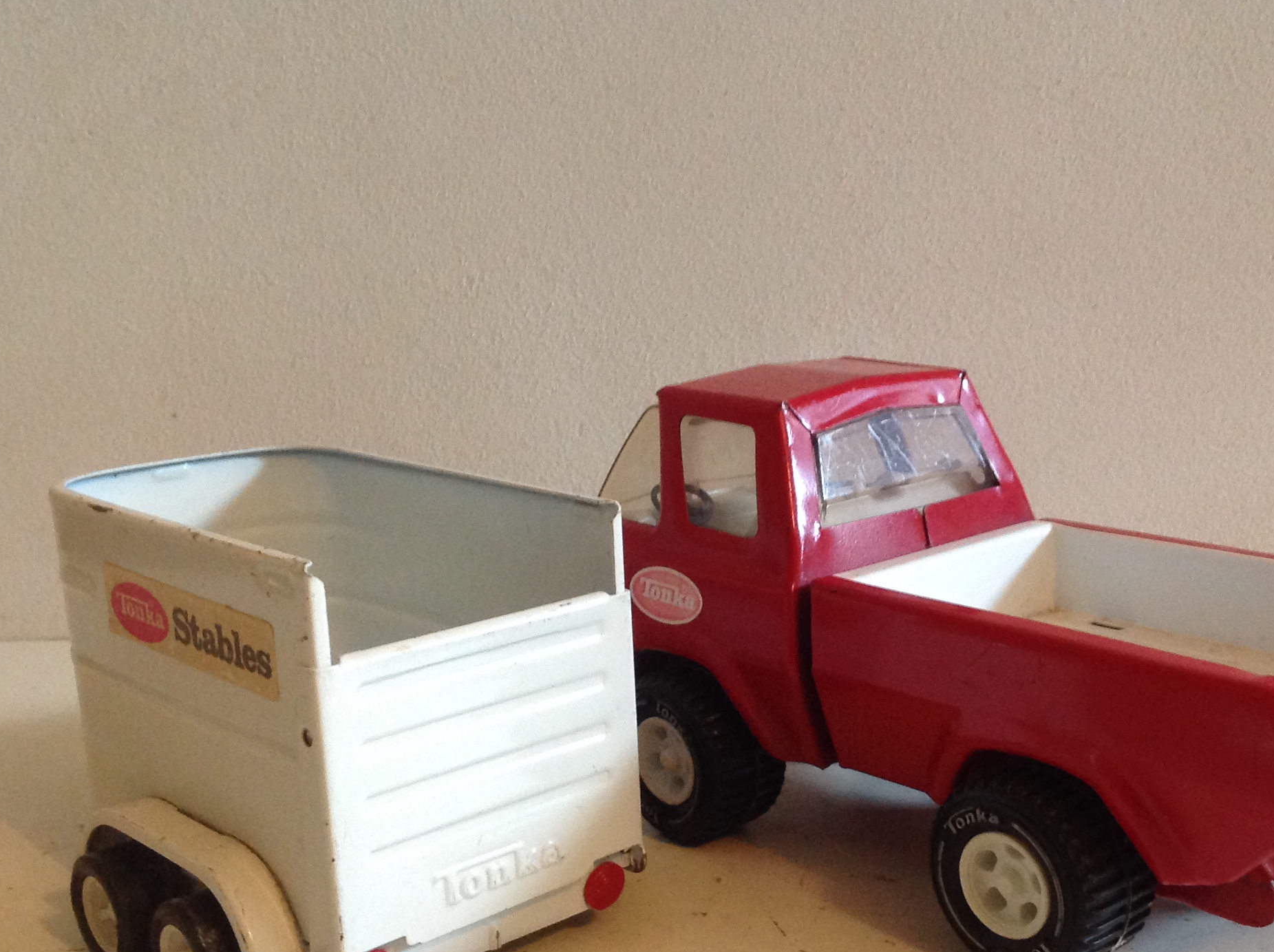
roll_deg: +1.2
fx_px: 1801
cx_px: 738
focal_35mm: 49
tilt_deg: -14.5
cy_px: 609
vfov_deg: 29.5
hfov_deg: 38.9
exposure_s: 1/15
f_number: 2.4
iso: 250
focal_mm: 4.28
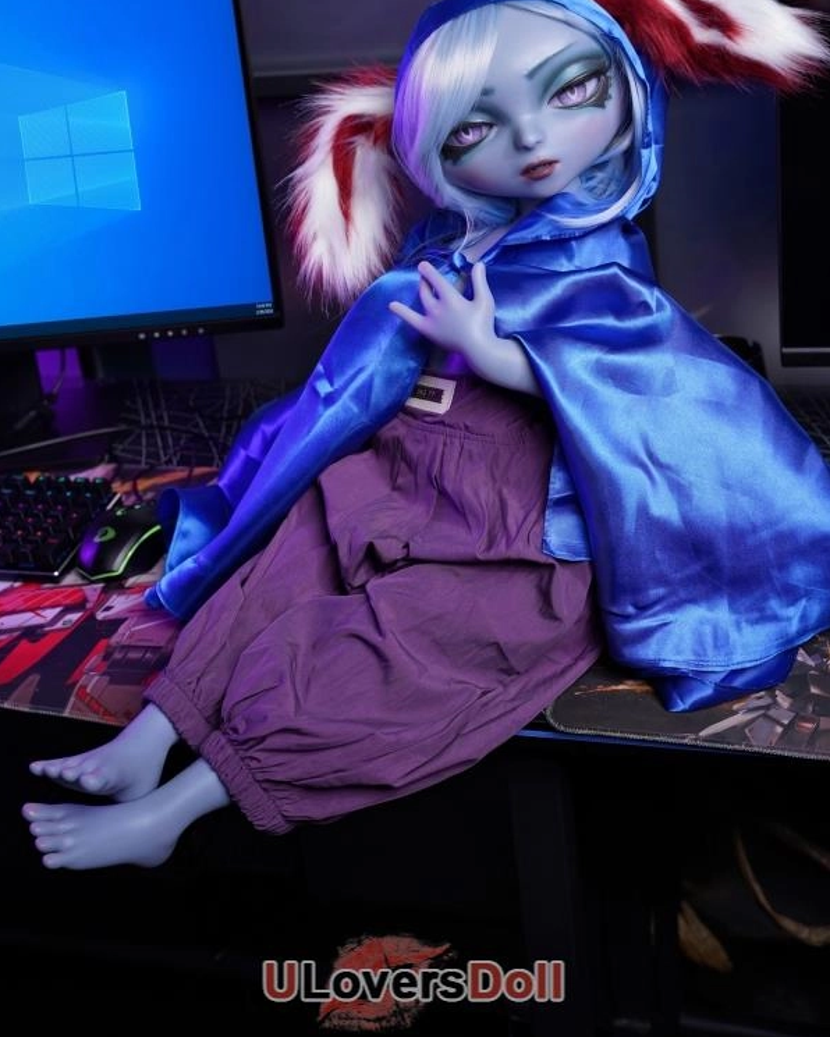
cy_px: 413
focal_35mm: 51
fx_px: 1566
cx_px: 414
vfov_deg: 36.5
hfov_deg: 29.7
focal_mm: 45
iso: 250
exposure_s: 1/50
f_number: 5
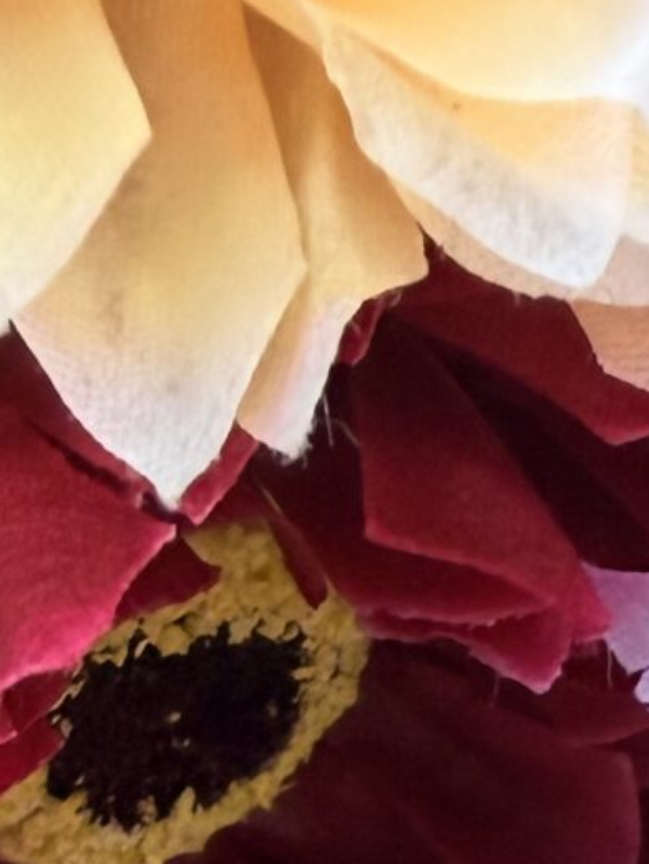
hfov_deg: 12.5
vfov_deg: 14.5
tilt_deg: -61.3
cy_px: 1585
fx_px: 2949
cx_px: 578
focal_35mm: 118
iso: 250
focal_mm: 2.22
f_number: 2.2
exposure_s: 1/121
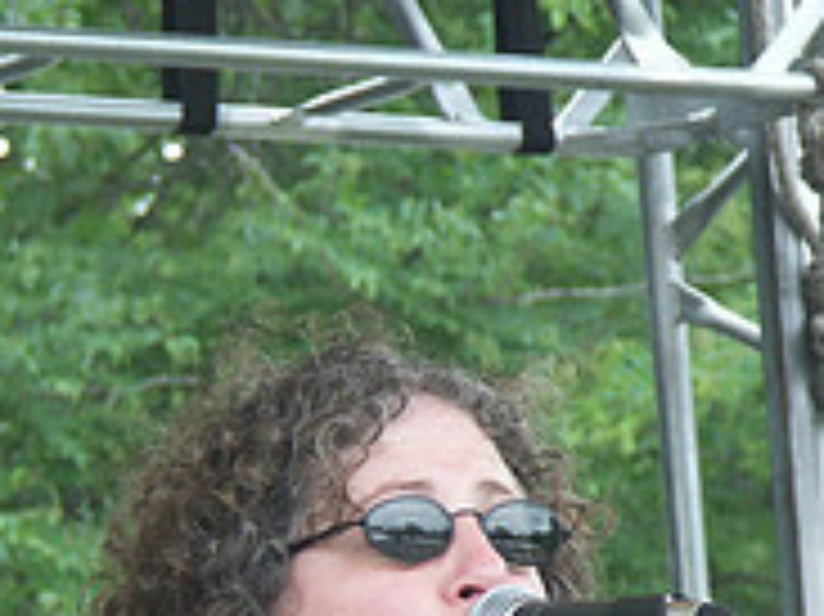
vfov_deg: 2.3
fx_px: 15058
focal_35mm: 633
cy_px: 650
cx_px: -234
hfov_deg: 3.1
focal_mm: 50.69
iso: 100
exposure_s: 1/125
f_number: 5
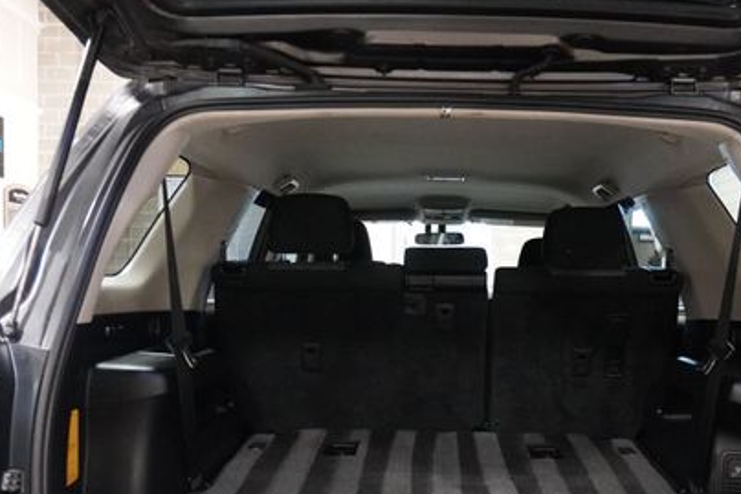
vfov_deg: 34.6
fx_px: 782
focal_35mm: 38
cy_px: 340
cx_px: 442
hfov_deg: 50.4
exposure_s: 1/50
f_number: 3.5
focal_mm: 16
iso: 6400
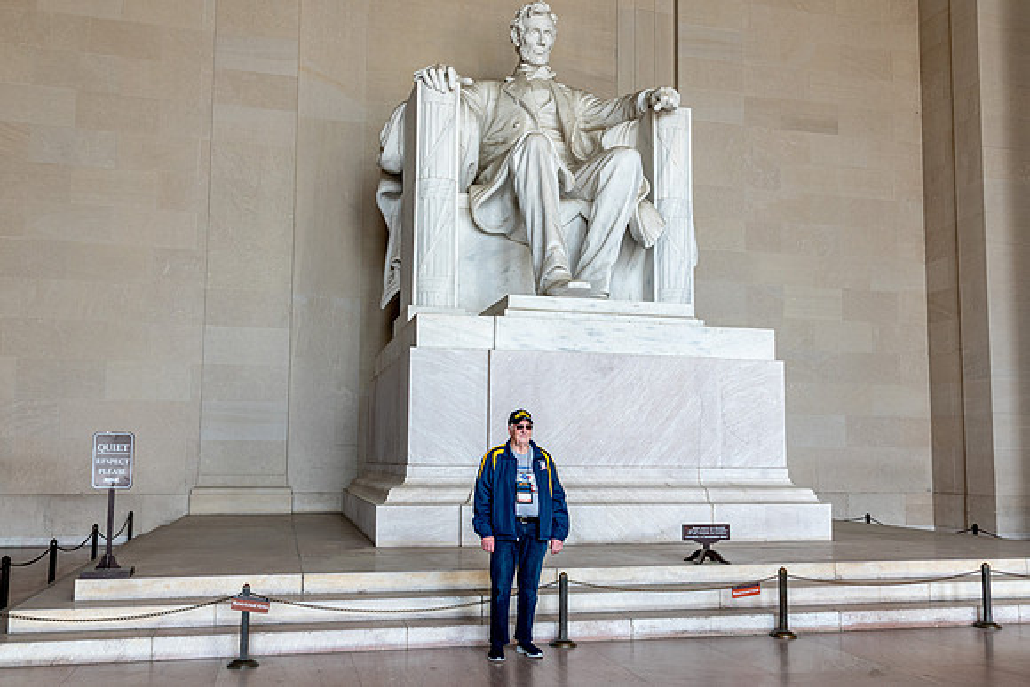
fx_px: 927
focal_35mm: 32
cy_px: 370
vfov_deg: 40.6
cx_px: 519
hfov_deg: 58.1
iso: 500
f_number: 6.3
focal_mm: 24
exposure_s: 1/125
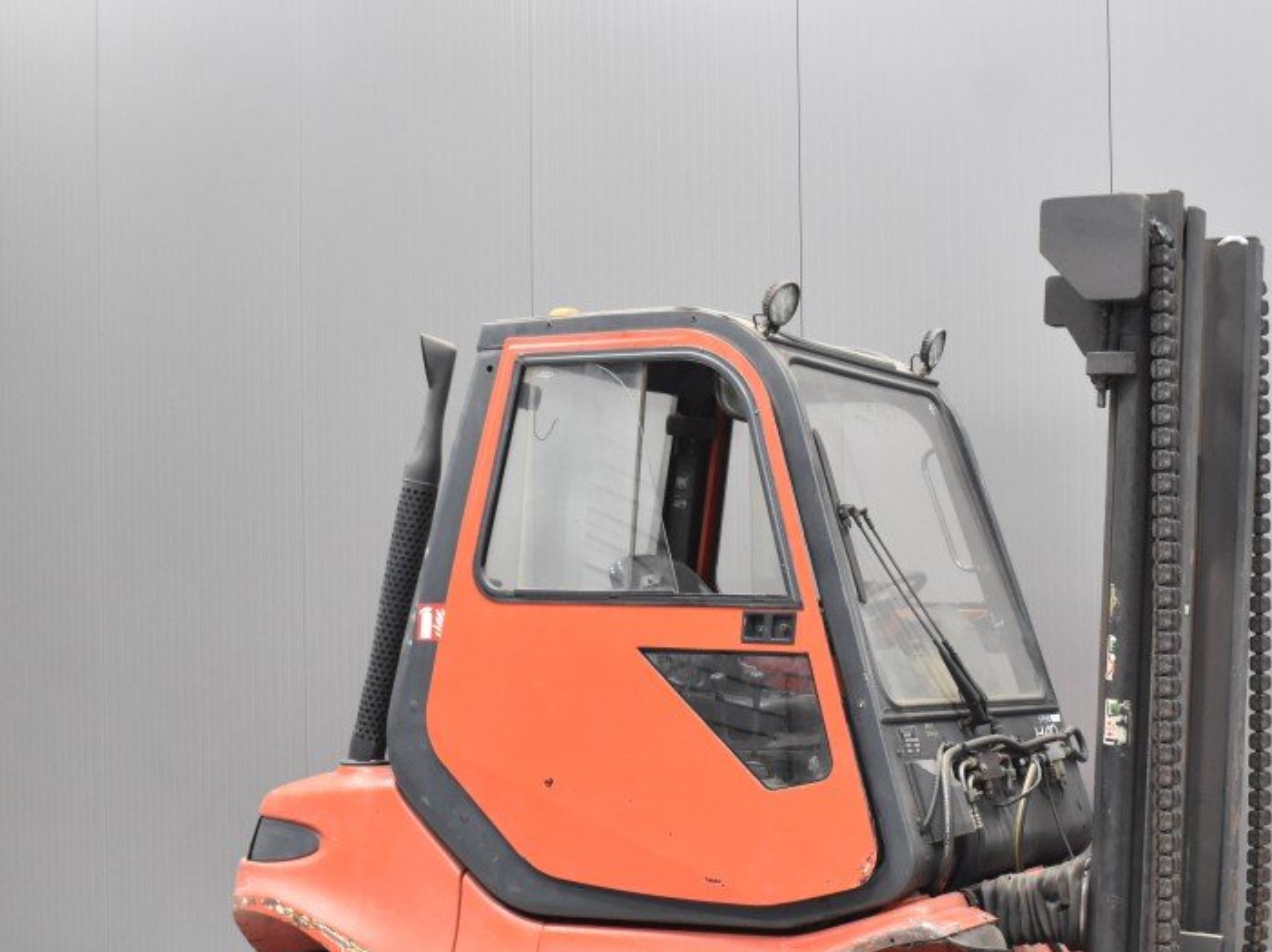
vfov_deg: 25.5
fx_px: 2087
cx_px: 822
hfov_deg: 33.7
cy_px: 691
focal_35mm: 57
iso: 1600
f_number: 5
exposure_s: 1/25
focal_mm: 23
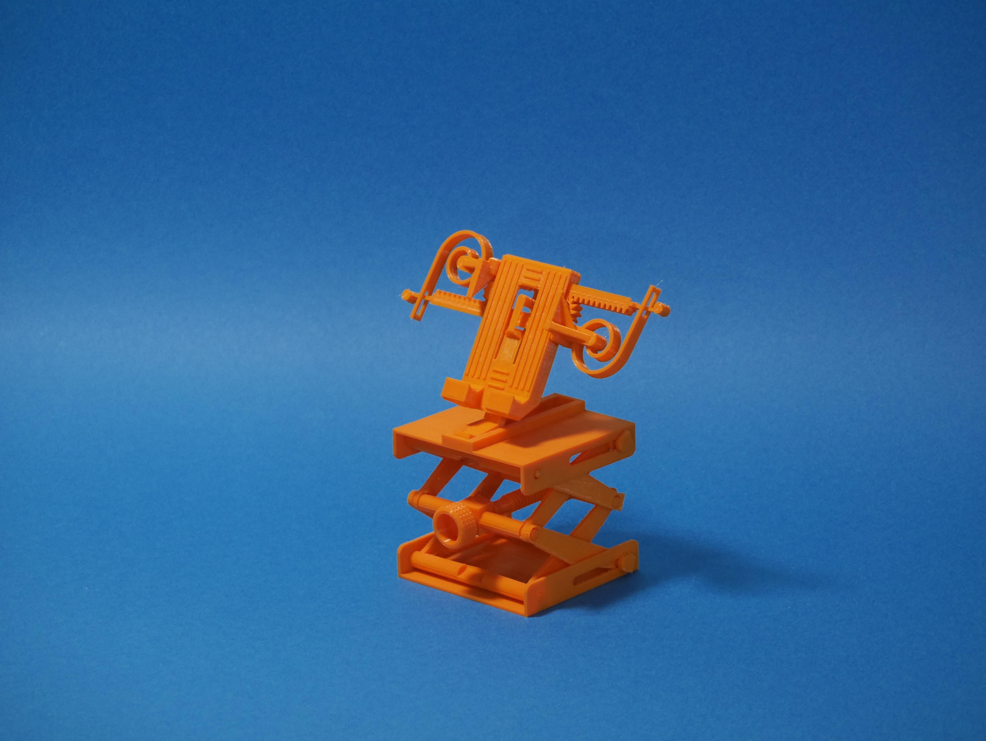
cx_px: 493
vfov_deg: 9.1
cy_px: 370
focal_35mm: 164
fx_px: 4673
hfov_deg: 12.0
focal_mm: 82
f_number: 4.8
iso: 1000
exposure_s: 1/200
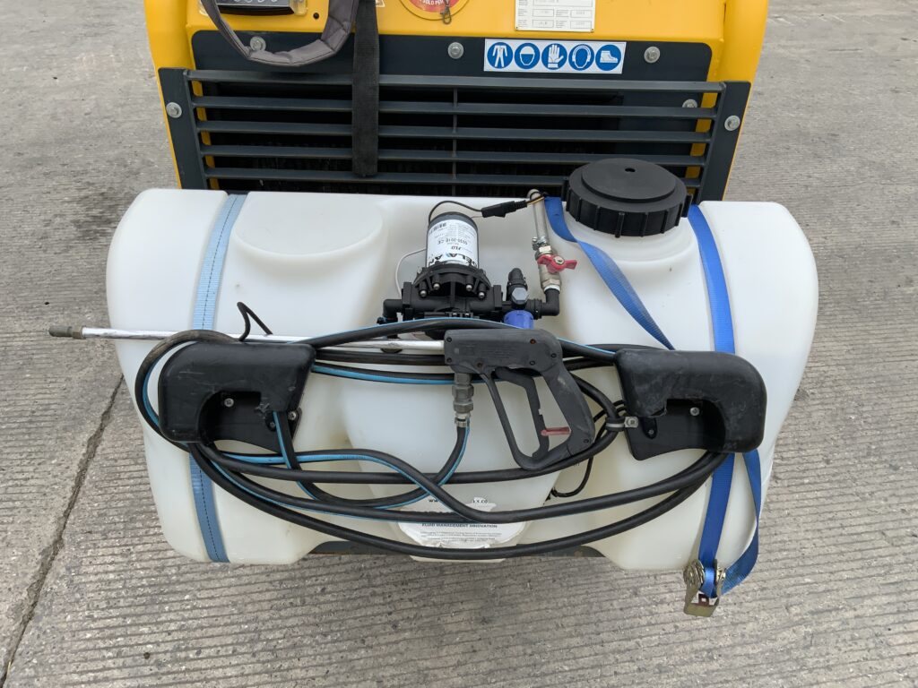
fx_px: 769
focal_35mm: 29
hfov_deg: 61.7
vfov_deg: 48.2
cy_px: 344
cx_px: 459
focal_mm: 3
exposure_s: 1/912
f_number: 1.8
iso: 16
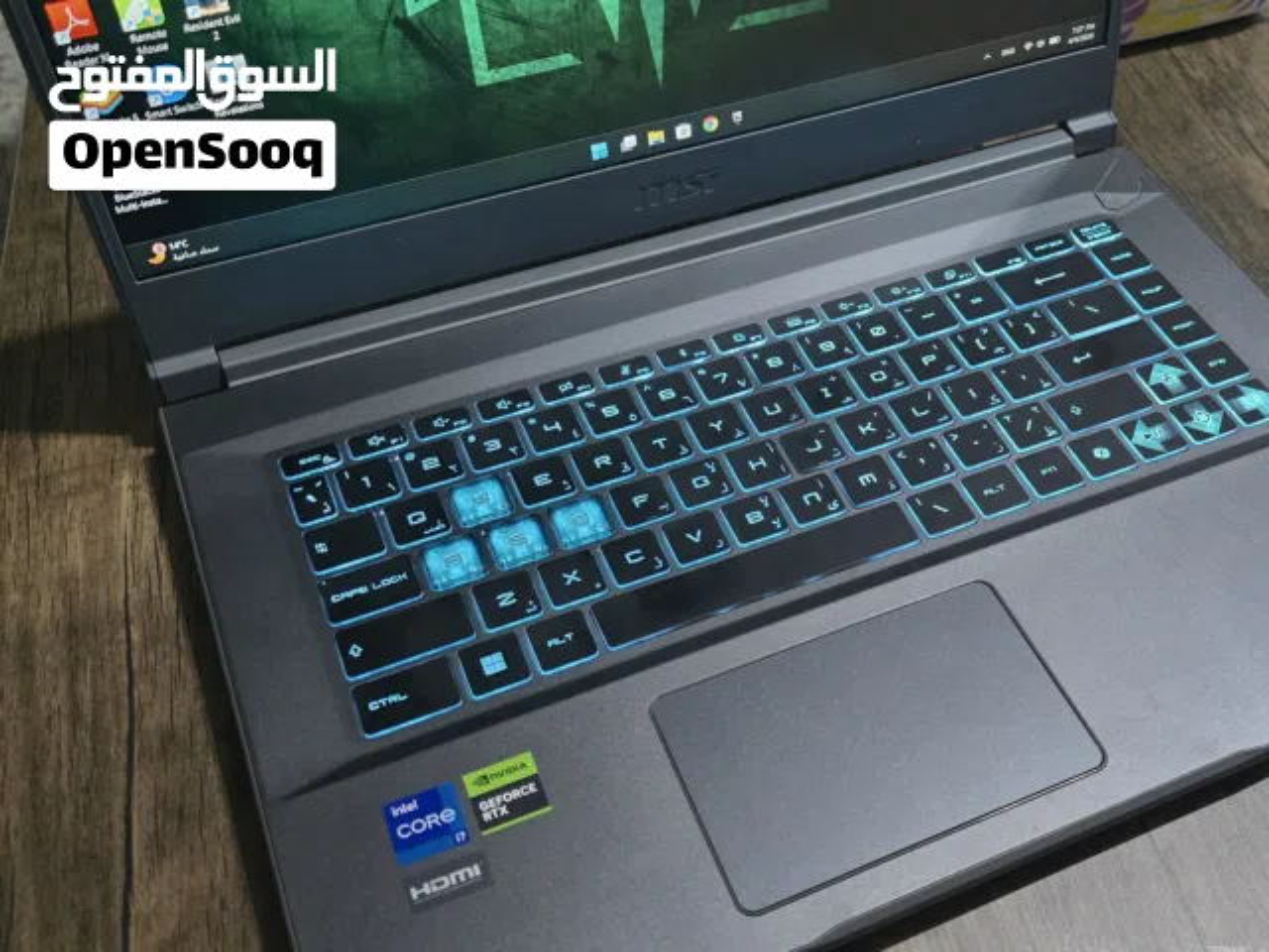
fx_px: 843
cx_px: 634
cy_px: 476
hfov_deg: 73.9
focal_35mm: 23
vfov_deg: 58.9
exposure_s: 1/101
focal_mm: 6.3
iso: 1000
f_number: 1.7
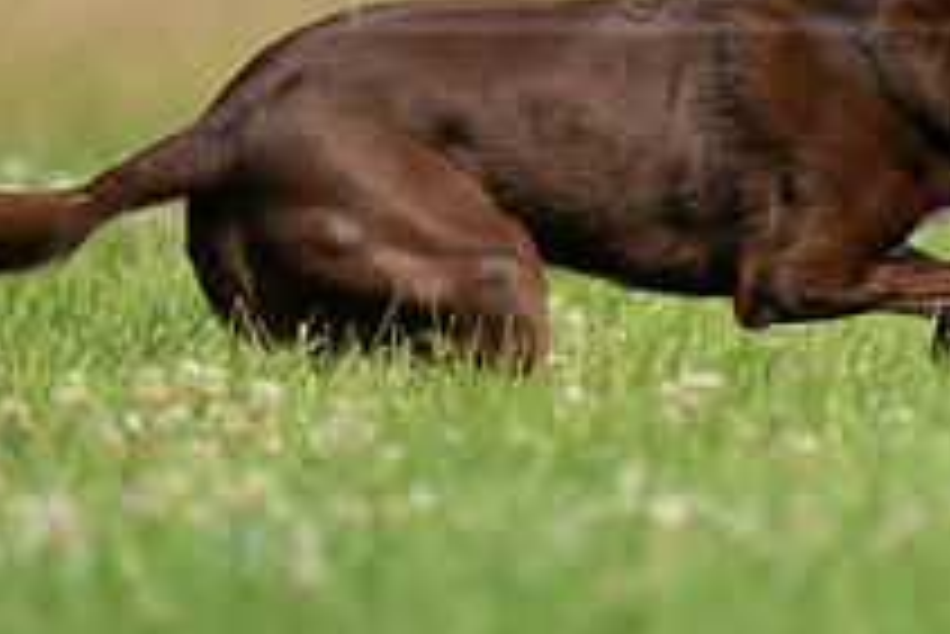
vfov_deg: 0.8
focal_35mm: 1648
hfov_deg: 1.3
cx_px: 779
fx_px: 43517
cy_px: -38
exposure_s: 1/4000
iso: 1250
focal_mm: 600
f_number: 6.3
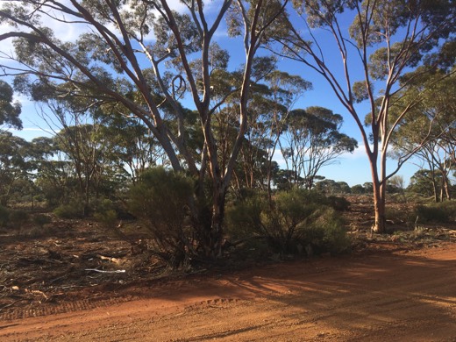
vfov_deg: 48.2
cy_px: 171
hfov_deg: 61.7
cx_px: 228
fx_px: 382
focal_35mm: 29
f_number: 2.2
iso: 32
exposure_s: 1/1325
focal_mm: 4.15
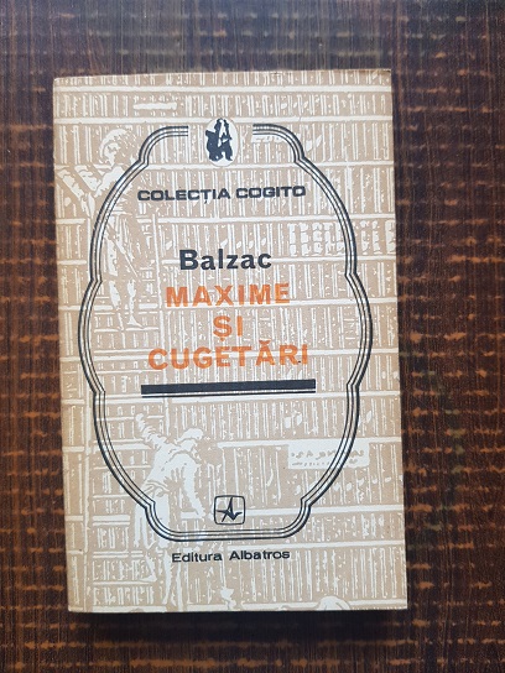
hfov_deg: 53.1
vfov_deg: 67.3
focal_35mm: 26
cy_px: 336
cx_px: 252
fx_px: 506
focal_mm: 4.3
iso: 160
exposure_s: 1/50
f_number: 1.7
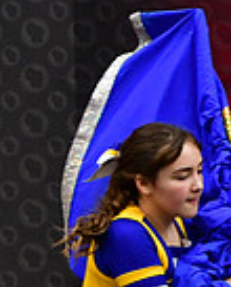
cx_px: -365
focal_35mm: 1189
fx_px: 10139
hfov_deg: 1.3
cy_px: 261
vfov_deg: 1.6
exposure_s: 1/500
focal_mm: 200
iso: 4000
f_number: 3.5
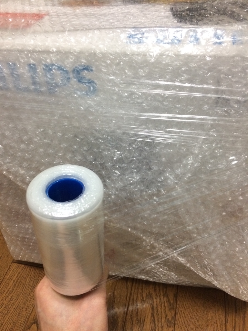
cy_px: 166
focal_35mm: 29
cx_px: 124
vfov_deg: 61.7
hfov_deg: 48.2
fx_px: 277
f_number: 2.2
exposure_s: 1/30
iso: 250
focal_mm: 4.15
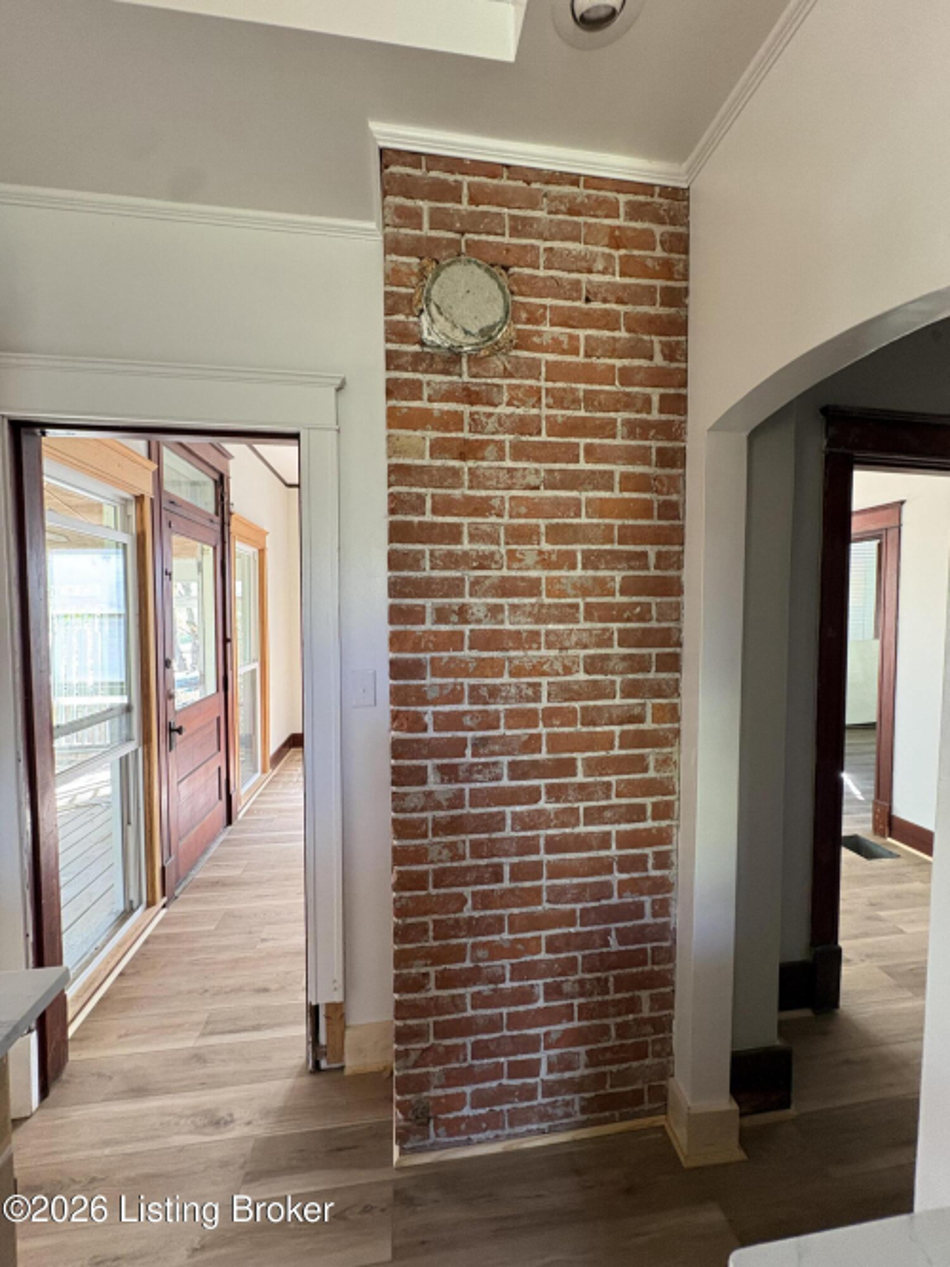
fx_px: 512
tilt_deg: -0.9
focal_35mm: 14
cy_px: 634
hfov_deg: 85.7
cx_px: 475
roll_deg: +0.8
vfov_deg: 102.1
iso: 400
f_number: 2.2
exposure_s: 1/60
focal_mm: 2.22
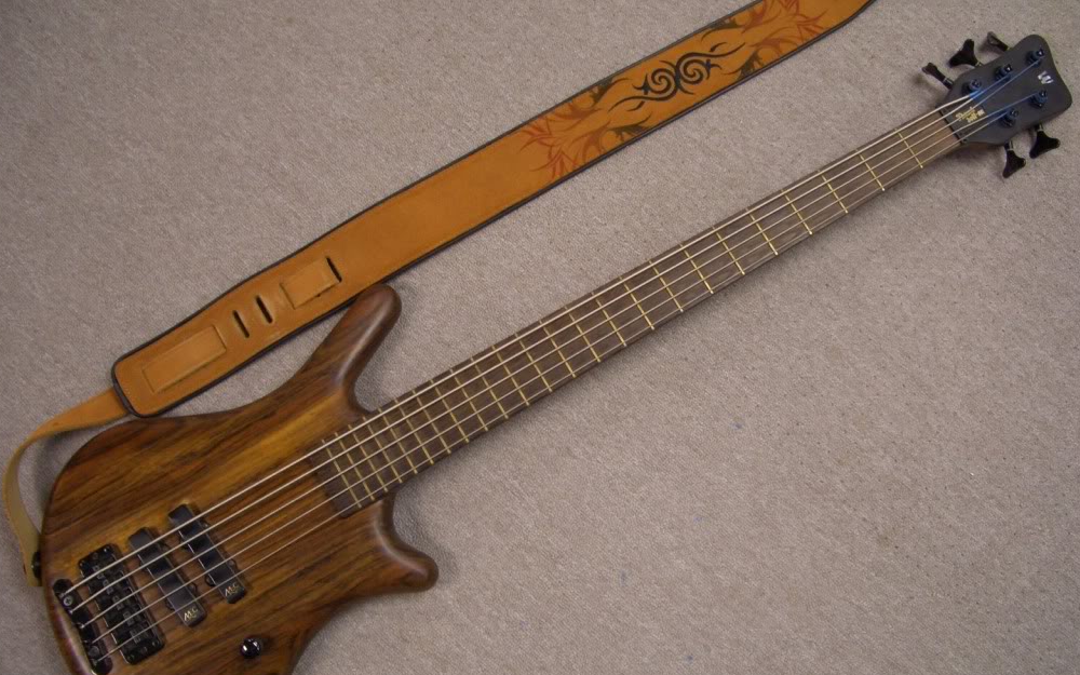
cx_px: 538
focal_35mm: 38
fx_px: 1118
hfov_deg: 51.5
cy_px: 345
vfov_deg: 33.6
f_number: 2.6
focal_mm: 5.8
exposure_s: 1/40
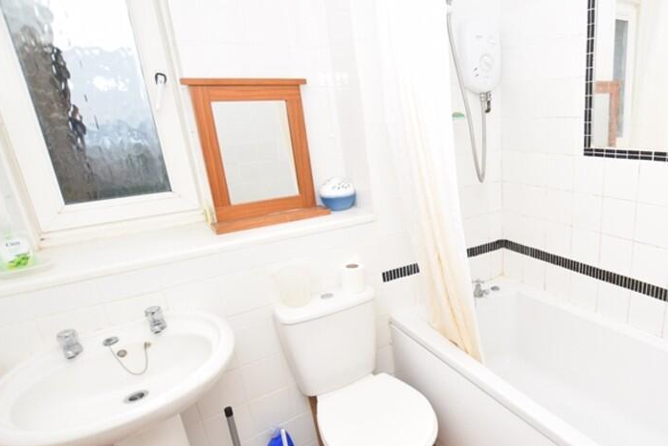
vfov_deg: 57.1
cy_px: 250
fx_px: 408
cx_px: 479
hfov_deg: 74.4
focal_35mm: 22
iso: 400
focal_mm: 10
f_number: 4
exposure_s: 1/200
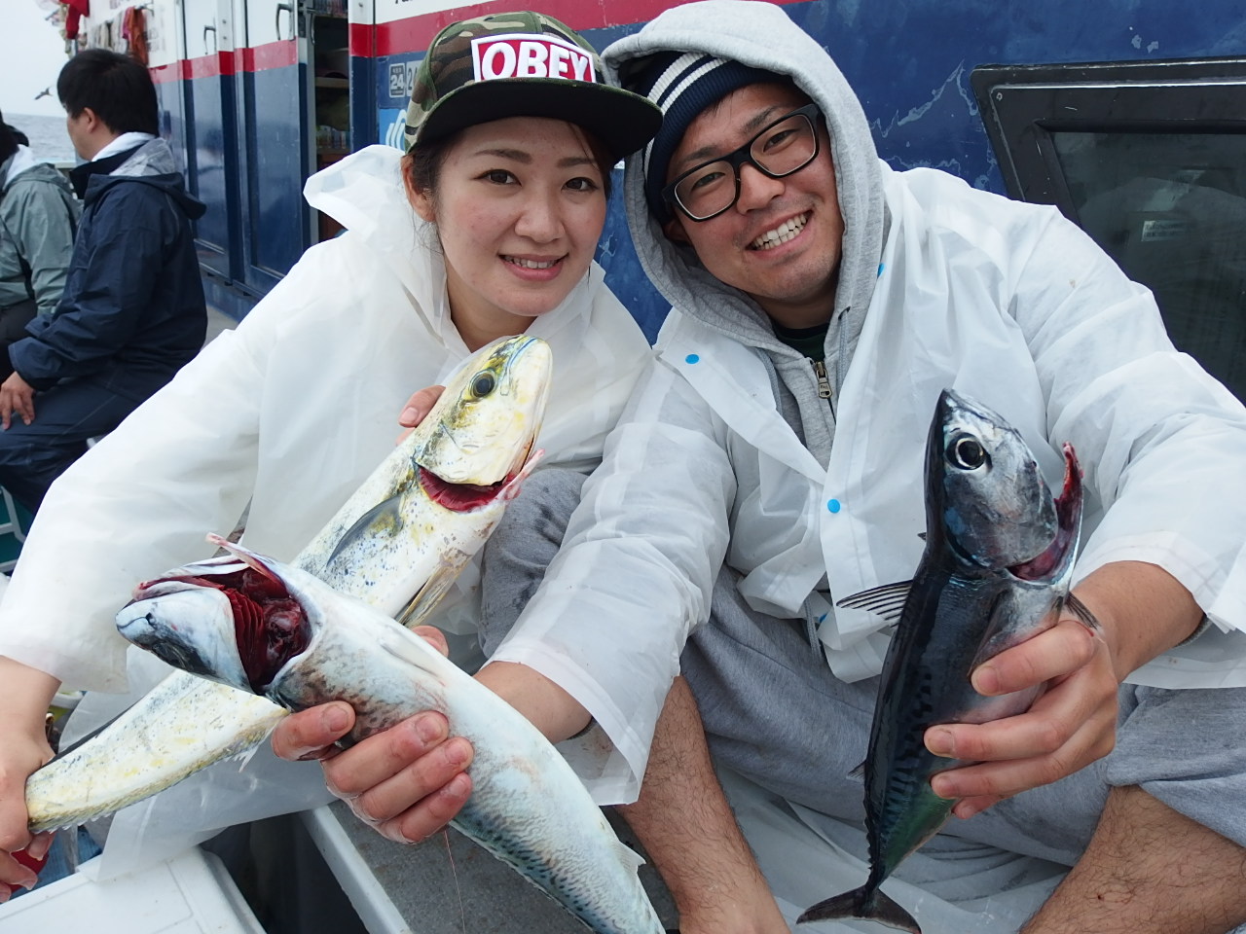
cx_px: 623
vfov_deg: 53.1
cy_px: 467
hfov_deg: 67.3
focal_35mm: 26
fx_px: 936
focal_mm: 4.7
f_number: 3.2
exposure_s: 1/500
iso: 100
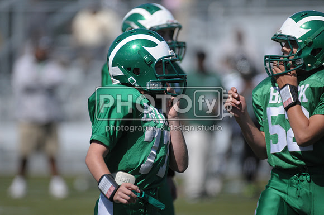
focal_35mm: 600
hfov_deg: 3.4
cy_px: 108
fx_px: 5392
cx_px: 162
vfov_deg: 2.3
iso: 640
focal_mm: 400
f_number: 4
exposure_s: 1/8000
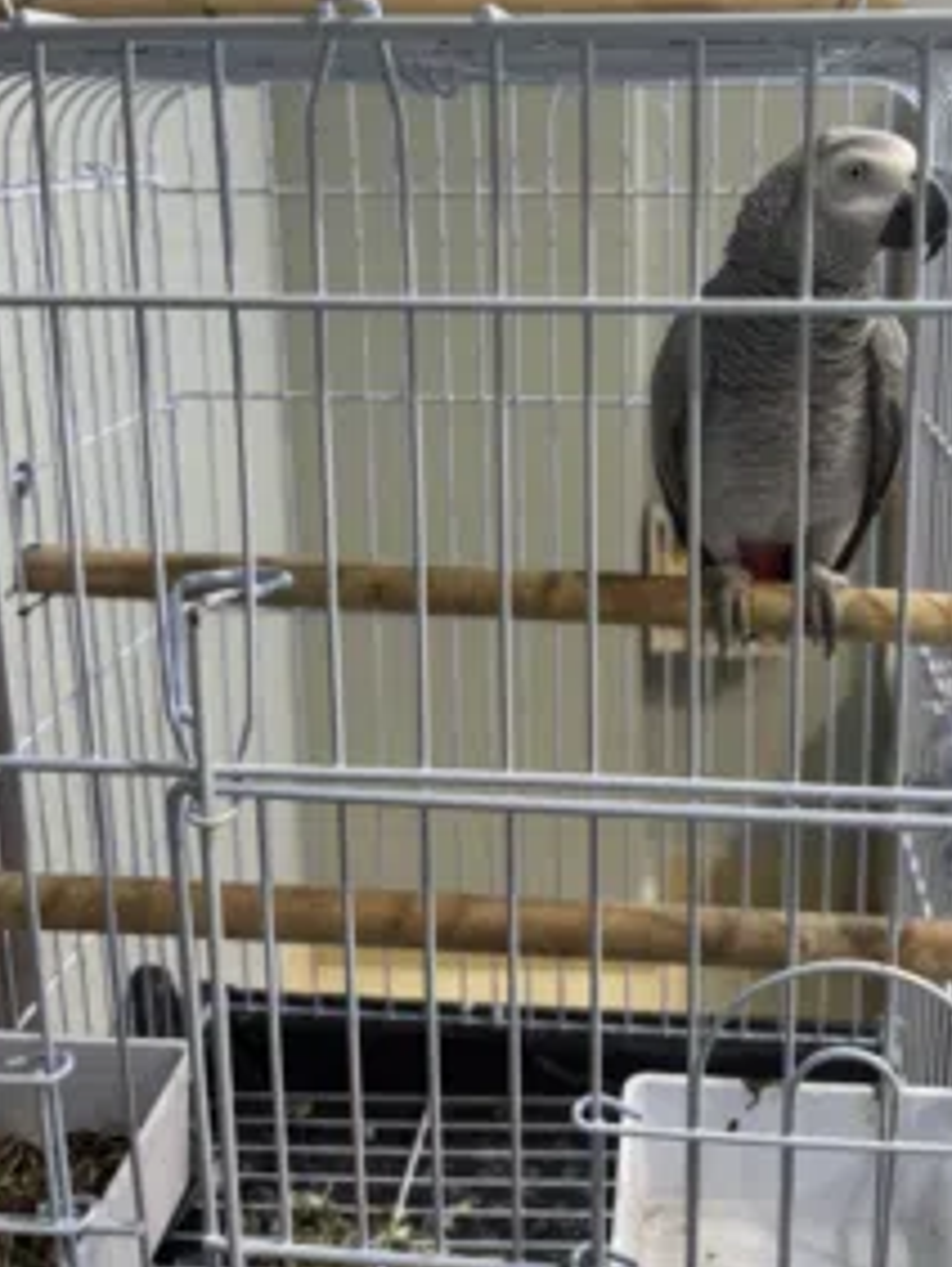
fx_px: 1245
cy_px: 373
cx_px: 606
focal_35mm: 34
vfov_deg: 52.3
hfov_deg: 41.5
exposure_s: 1/50
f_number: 1.78
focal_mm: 6.76
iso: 640
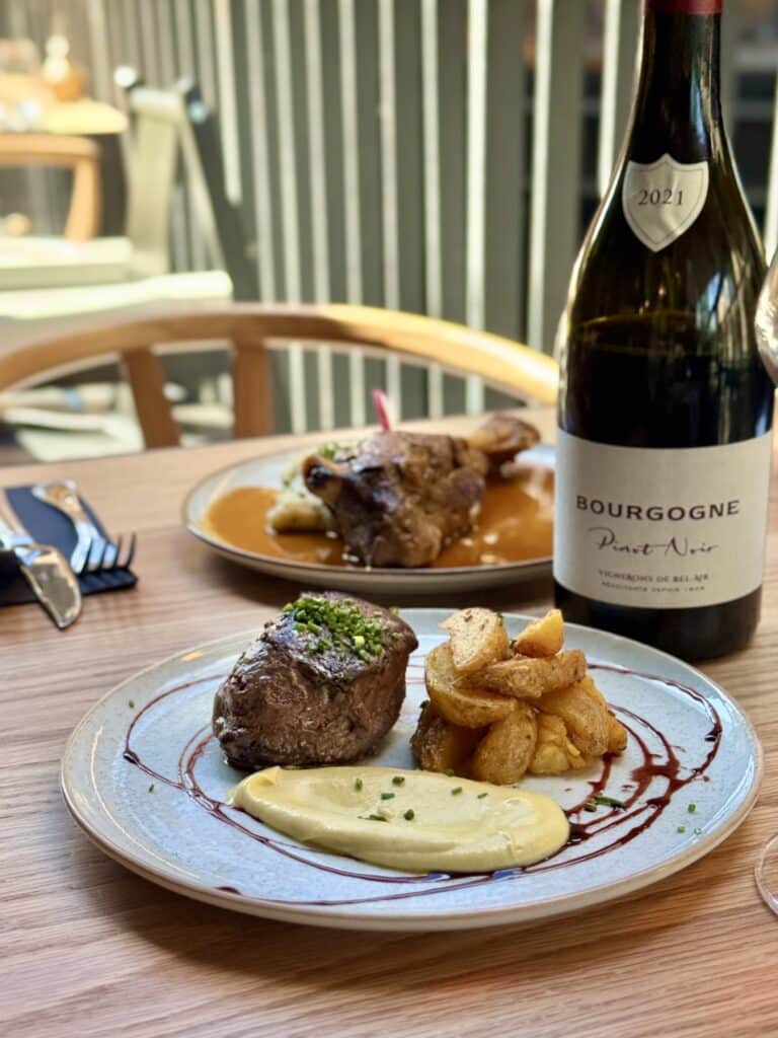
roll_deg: -0.7
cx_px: 389
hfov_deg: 30.3
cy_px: 519
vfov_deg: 39.7
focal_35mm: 48
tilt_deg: -20.3
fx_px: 1438
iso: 80
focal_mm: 6.76
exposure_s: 1/243
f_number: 1.78
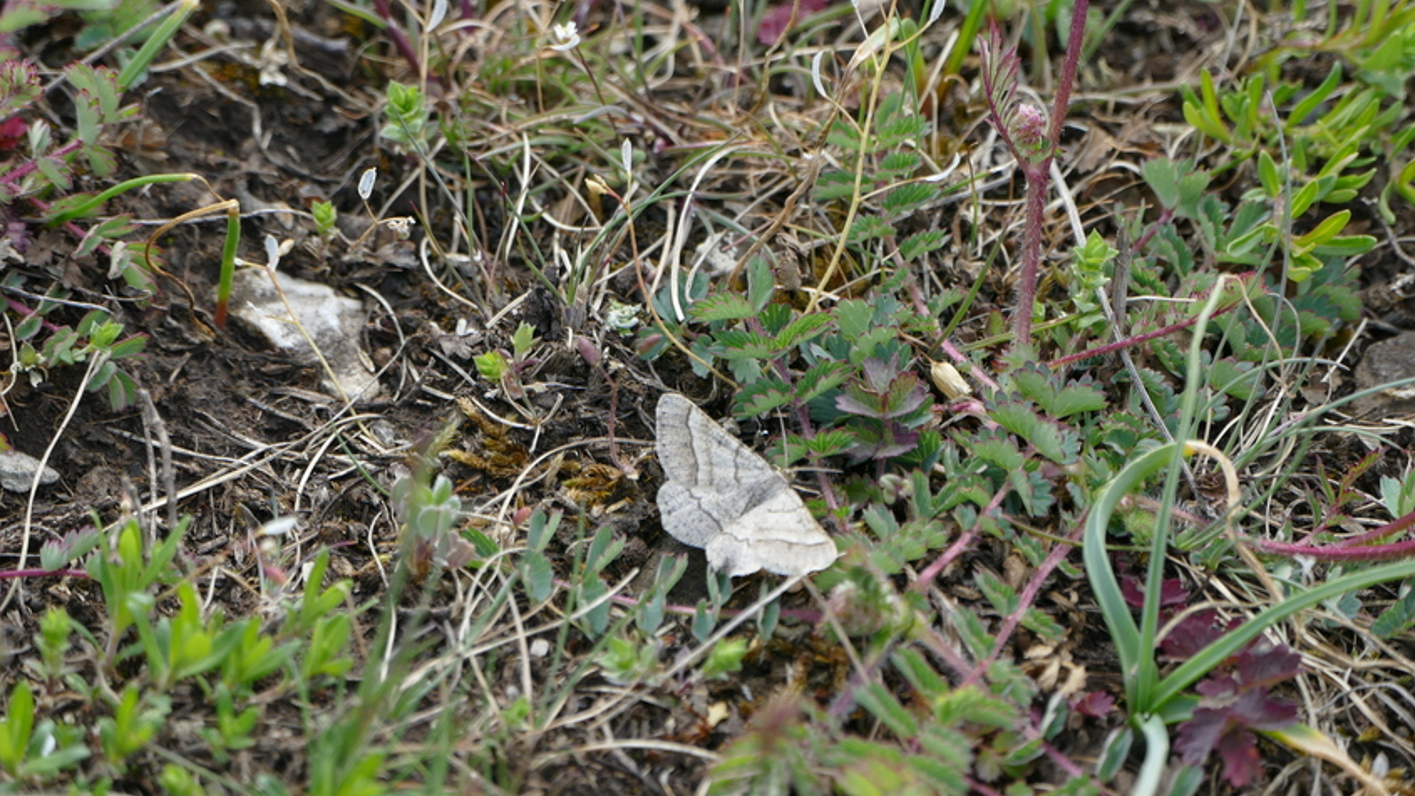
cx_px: 740
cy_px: 285
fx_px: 15718
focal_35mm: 419
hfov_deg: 5.2
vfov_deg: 2.9
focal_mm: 128.25
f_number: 4
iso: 125
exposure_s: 1/400
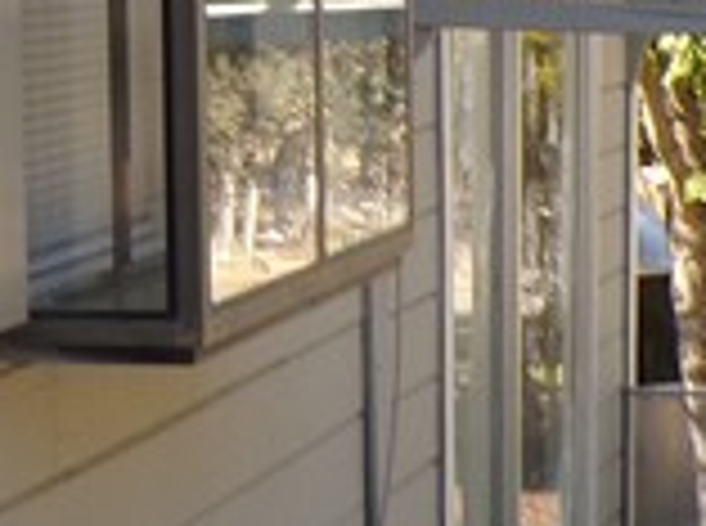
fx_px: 3195
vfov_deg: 9.4
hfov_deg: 12.6
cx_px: 130
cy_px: 256
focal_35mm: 157
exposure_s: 1/280
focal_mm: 4.3
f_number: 3
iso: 100
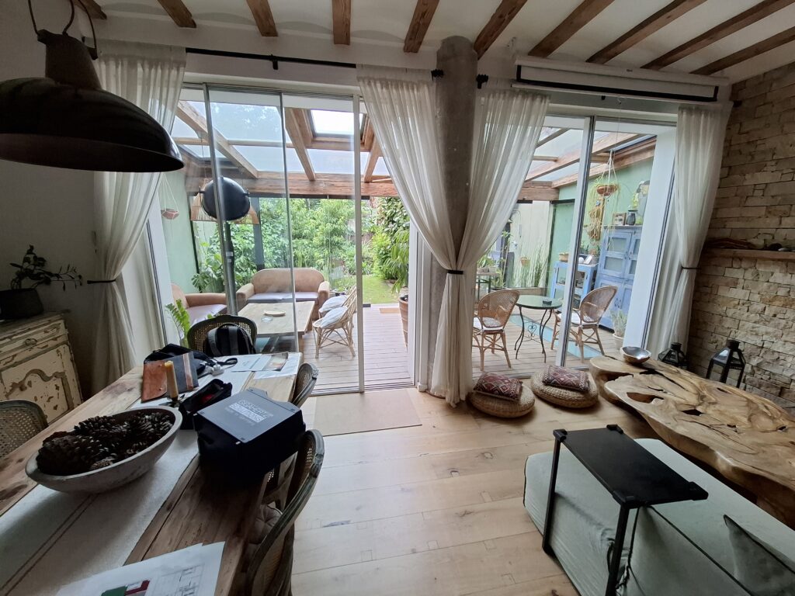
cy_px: 298
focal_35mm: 13
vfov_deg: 89.9
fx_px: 299
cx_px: 398
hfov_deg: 106.2
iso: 200
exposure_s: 1/50
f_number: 2.2
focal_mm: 1.74
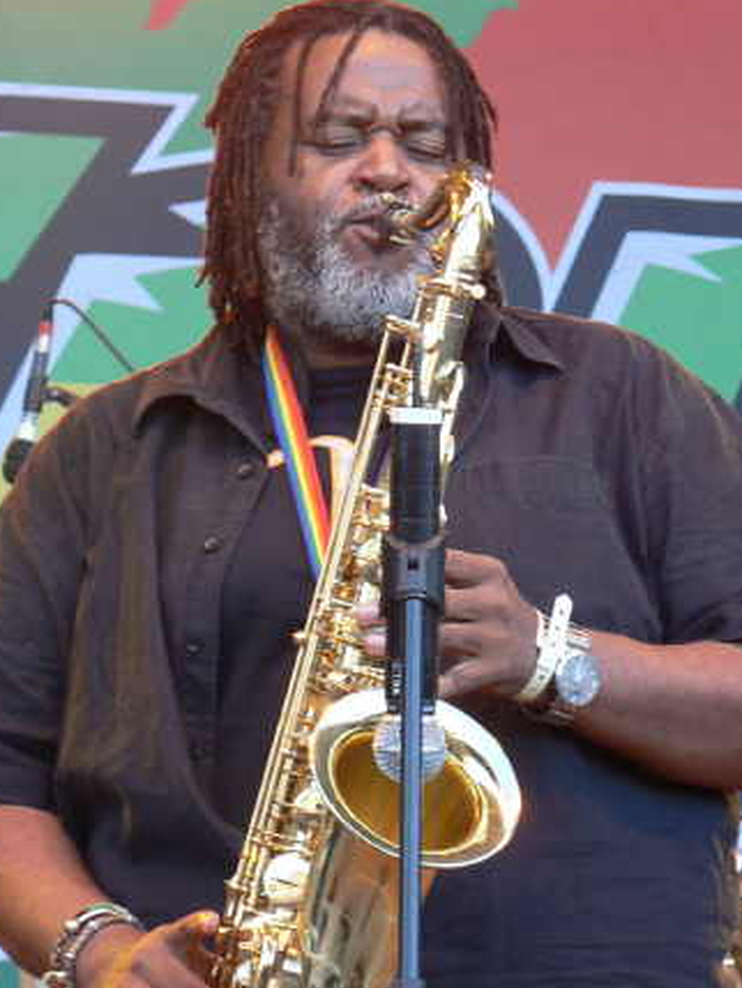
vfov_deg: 7.8
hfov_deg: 5.9
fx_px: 7227
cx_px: 373
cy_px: 592
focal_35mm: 253
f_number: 3.3
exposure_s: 1/40
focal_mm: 31
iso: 64
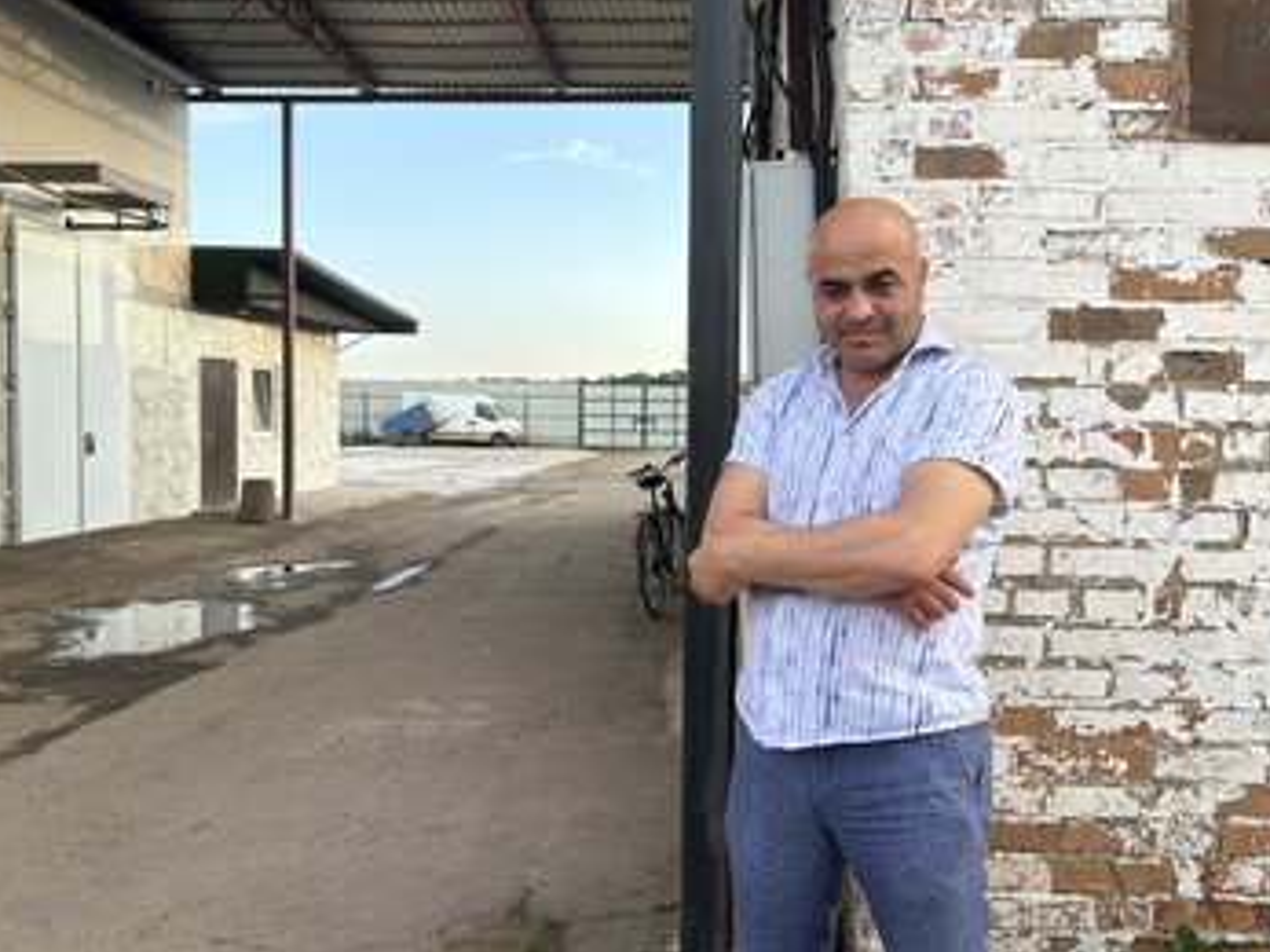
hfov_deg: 59.9
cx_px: 695
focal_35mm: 30
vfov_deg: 46.8
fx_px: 1100
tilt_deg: -0.9
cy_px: 454
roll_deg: +0.1
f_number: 1.5
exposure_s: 1/401
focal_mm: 5.7
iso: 50
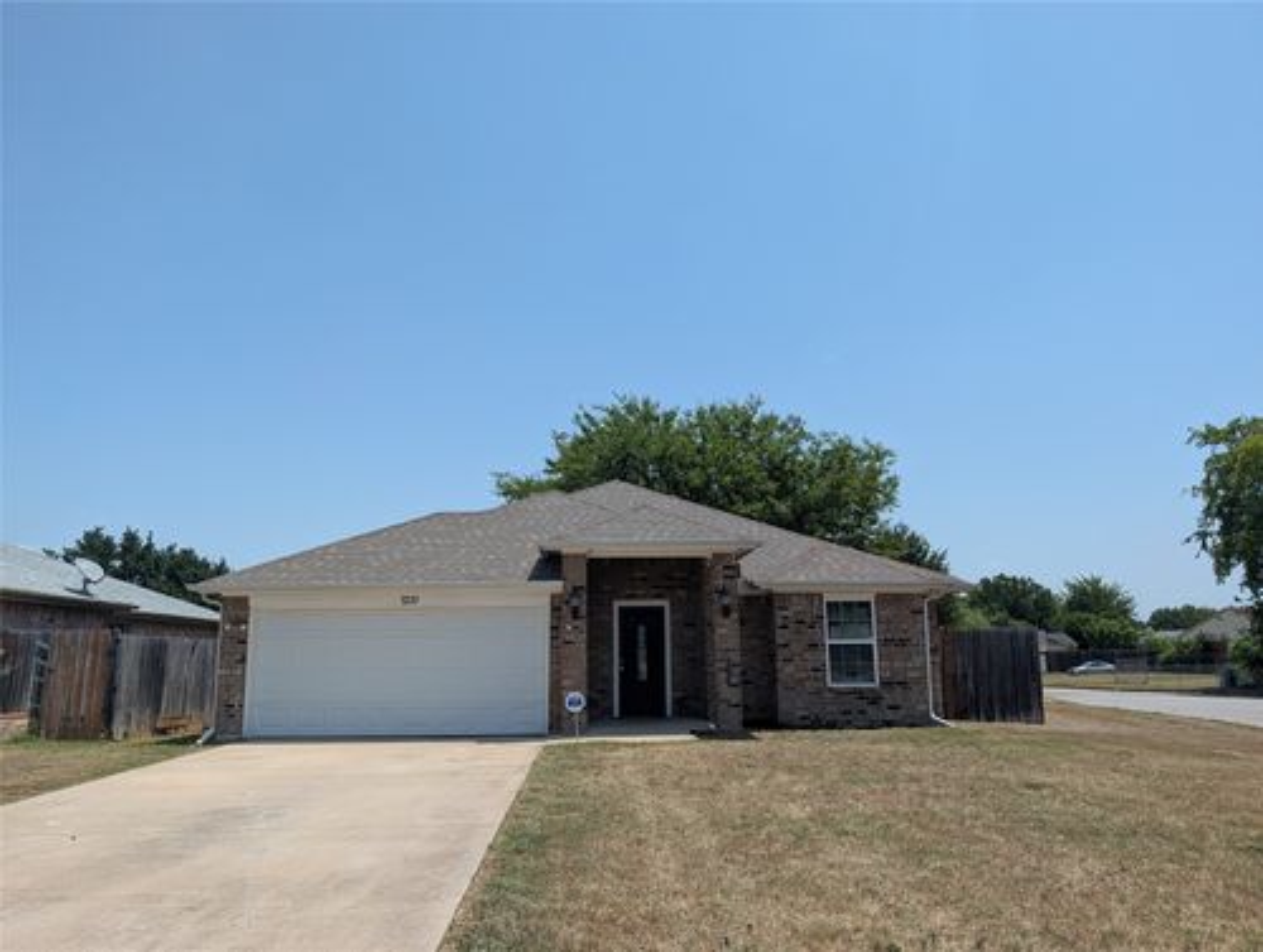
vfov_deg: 57.0
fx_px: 877
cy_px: 476
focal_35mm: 24
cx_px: 632
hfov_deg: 71.5
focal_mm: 6.9
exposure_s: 1/1383
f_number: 1.68
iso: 22
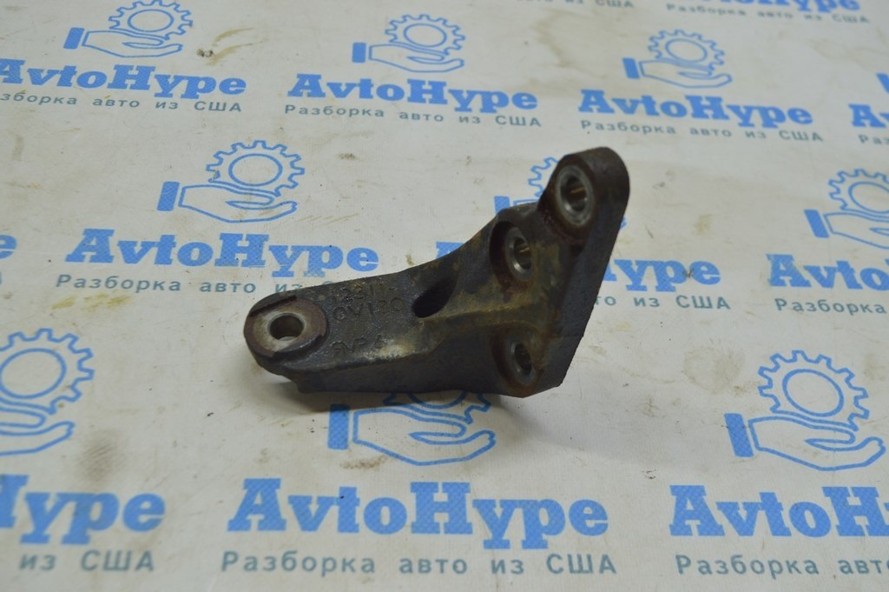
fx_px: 999
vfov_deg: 33.0
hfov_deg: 48.0
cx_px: 444
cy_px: 296
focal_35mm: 40
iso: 400
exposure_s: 1/40
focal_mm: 27
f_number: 5.6
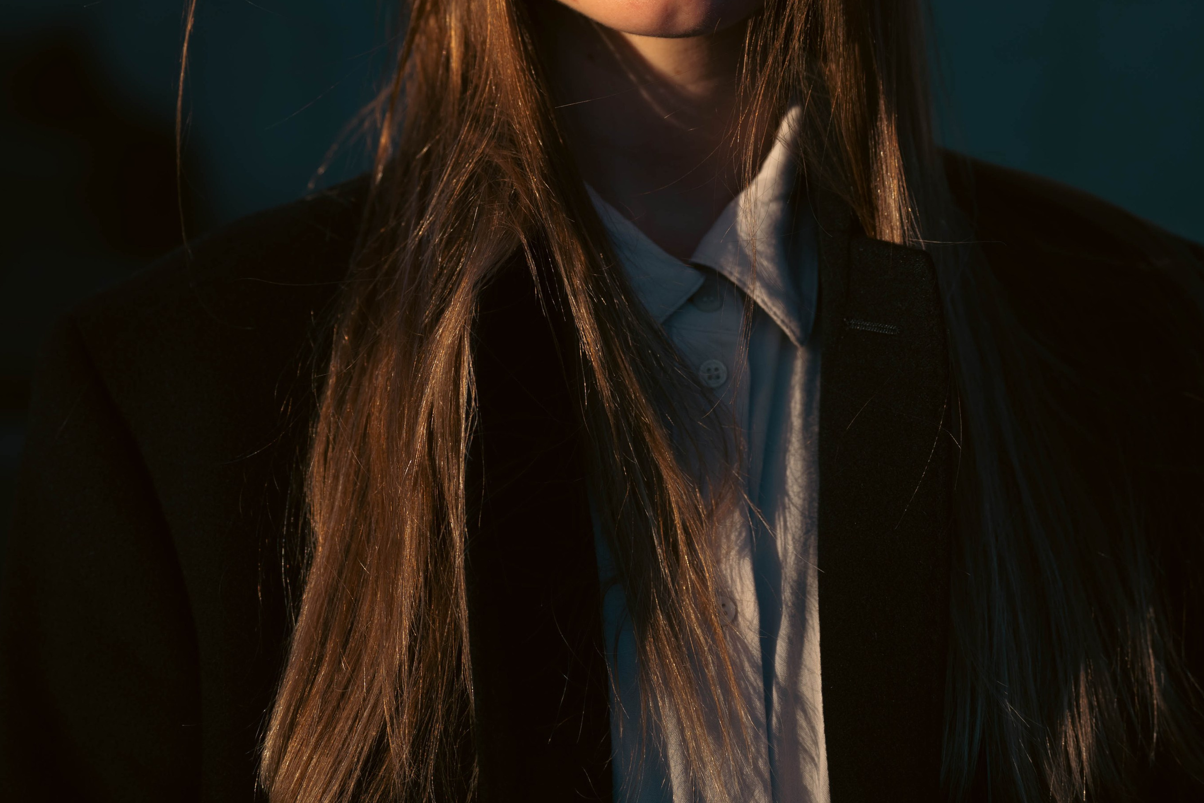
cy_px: 74
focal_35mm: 118
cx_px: 602
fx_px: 3946
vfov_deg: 11.5
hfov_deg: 17.3
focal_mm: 78
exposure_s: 1/1600
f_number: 2.8
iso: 100
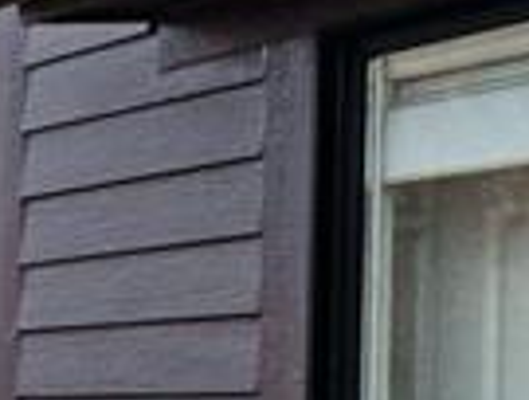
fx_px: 1670
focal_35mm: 109
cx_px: -1336
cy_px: 404
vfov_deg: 13.5
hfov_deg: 9.5
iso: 125
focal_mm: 10
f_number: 13
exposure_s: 1/125
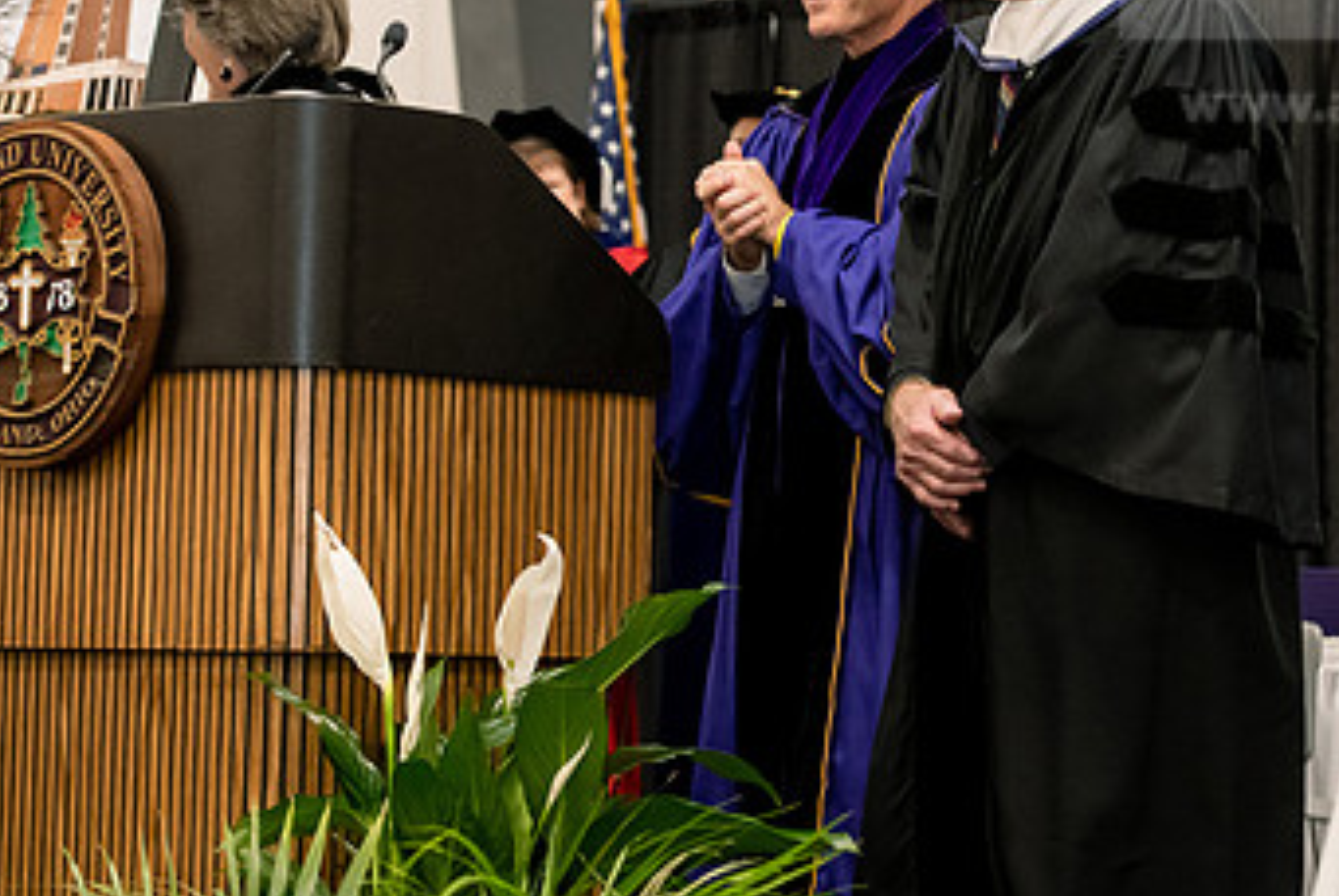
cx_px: 1001
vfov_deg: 11.5
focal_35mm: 119
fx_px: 4430
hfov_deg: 17.1
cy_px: 187
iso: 3200
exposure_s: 1/200
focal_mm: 70
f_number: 4.5
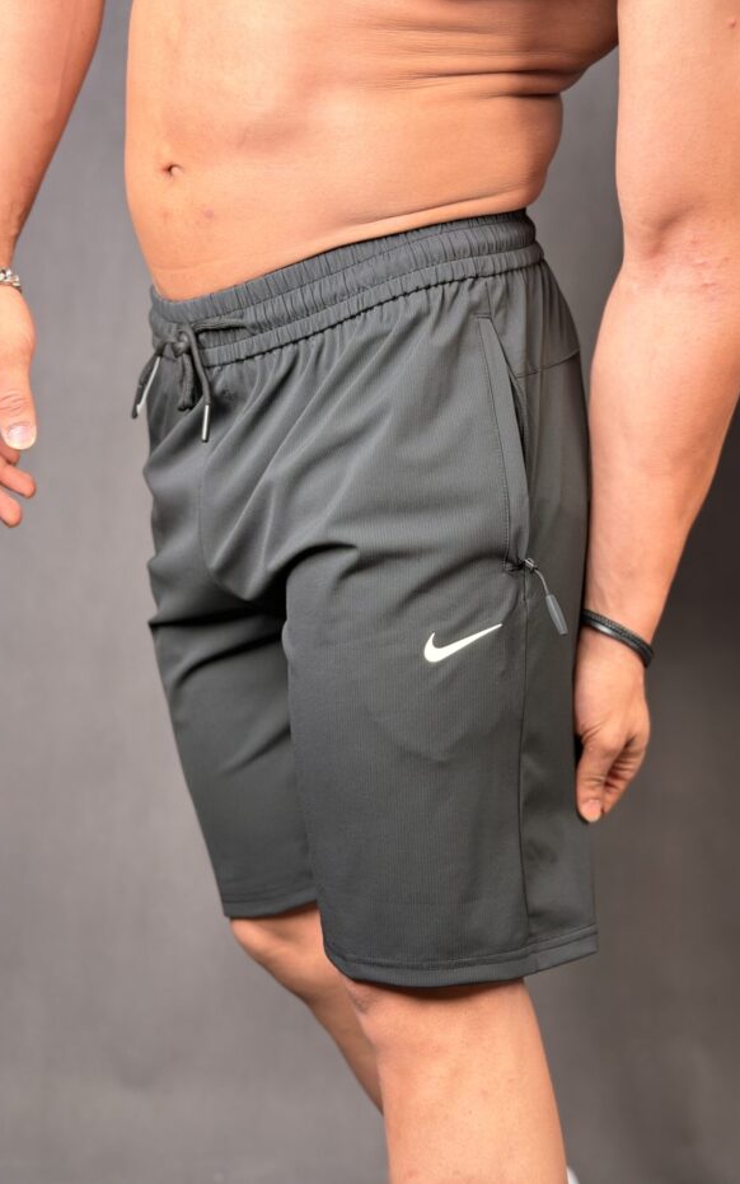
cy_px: 592
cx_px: 435
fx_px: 1645
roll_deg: -0.4
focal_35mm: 51
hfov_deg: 25.3
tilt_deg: -3.3
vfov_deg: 39.6
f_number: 1.78
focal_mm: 6.76
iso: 125
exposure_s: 1/100
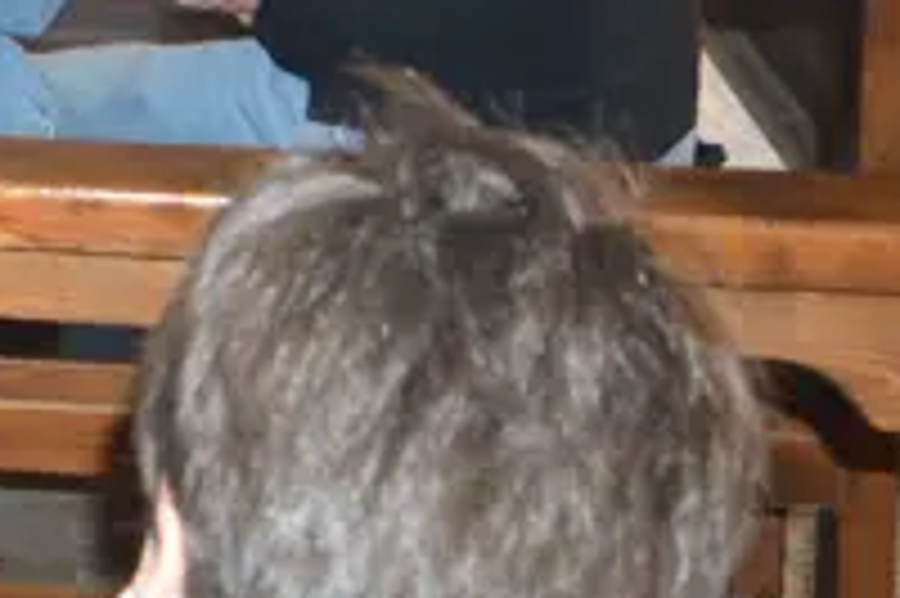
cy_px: -555
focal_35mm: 119
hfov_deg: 14.7
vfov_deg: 10.6
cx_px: -788
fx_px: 2972
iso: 1600
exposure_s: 1/60
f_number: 3.5
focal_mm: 18
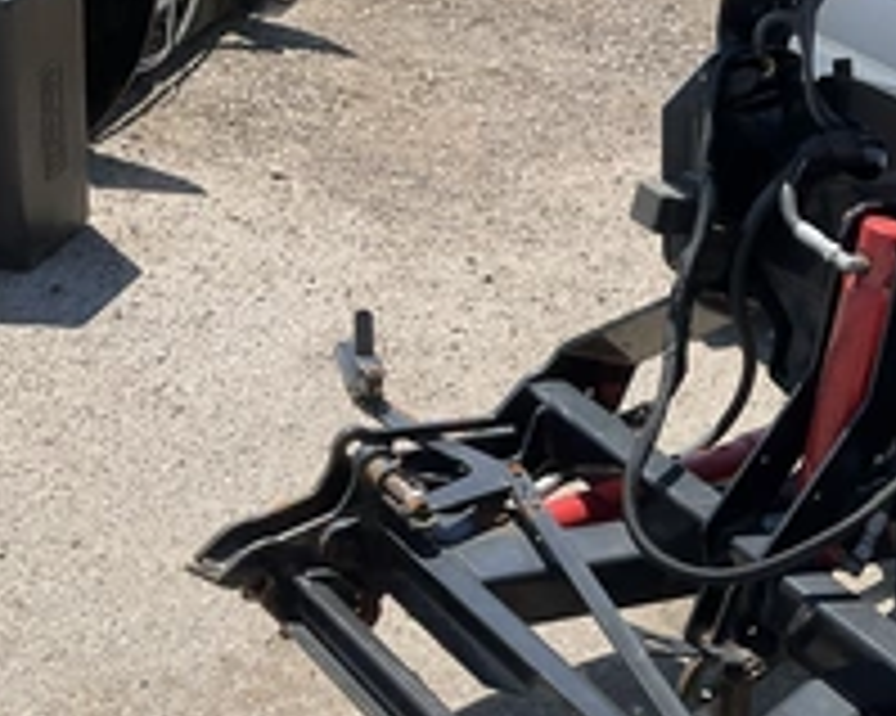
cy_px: 608
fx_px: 1511
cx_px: 860
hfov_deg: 31.0
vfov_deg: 26.0
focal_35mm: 57
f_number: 1.8
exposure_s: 1/1055
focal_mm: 3
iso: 25
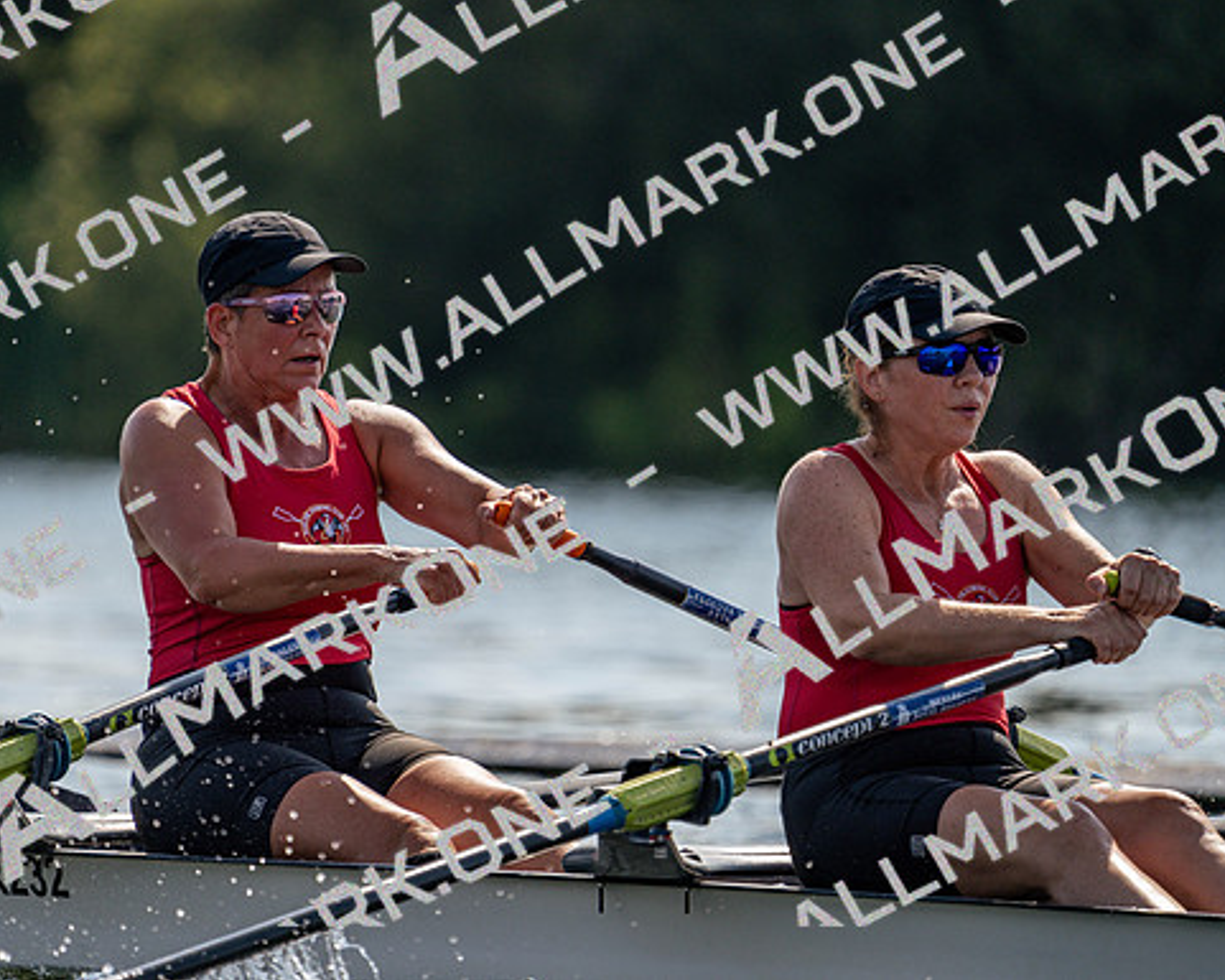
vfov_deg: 2.6
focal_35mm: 606
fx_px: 21975
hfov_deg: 3.2
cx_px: 512
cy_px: 490
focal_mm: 535
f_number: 6.3
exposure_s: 1/1600
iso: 200
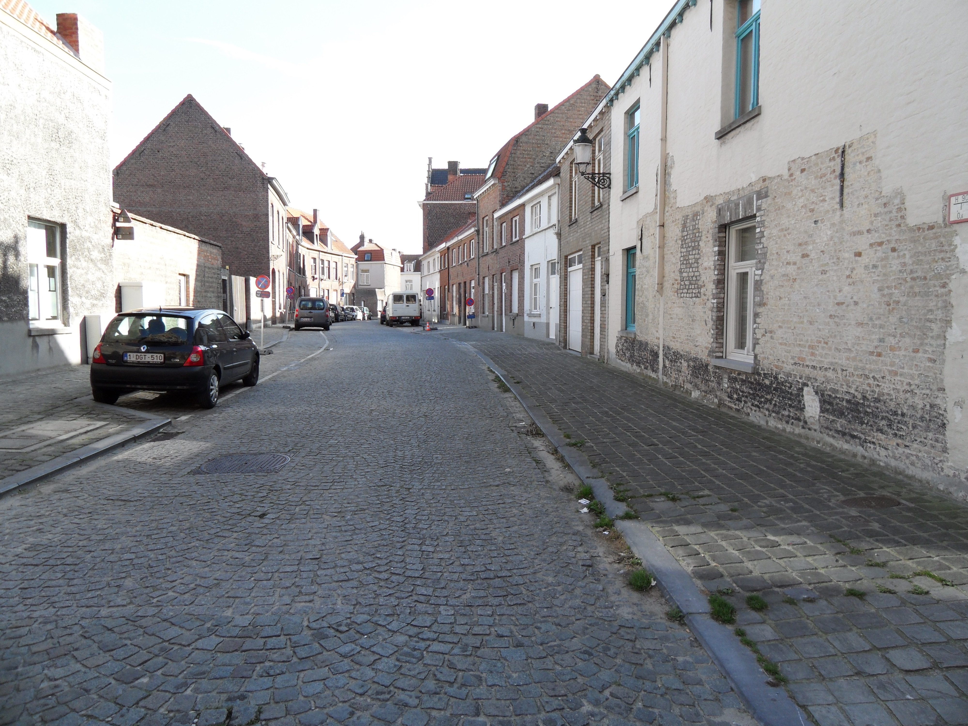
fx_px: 671
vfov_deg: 56.8
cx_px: 484
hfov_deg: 71.6
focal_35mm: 24
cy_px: 363
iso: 80
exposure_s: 1/125
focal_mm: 4.3
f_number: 4
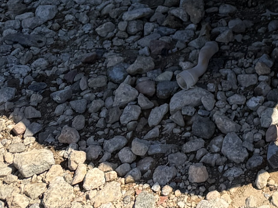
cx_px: 506
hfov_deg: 15.6
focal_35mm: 107
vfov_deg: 11.9
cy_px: -245
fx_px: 859
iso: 80
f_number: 1.78
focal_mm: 6.76
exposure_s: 1/2445
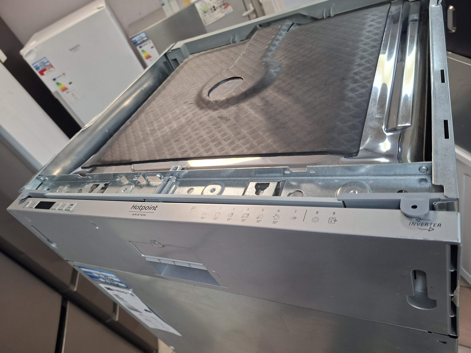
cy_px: 176
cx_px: 236
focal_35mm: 23
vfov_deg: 58.9
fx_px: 313
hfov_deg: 73.9
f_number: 1.8
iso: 160
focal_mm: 5.54
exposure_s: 1/50
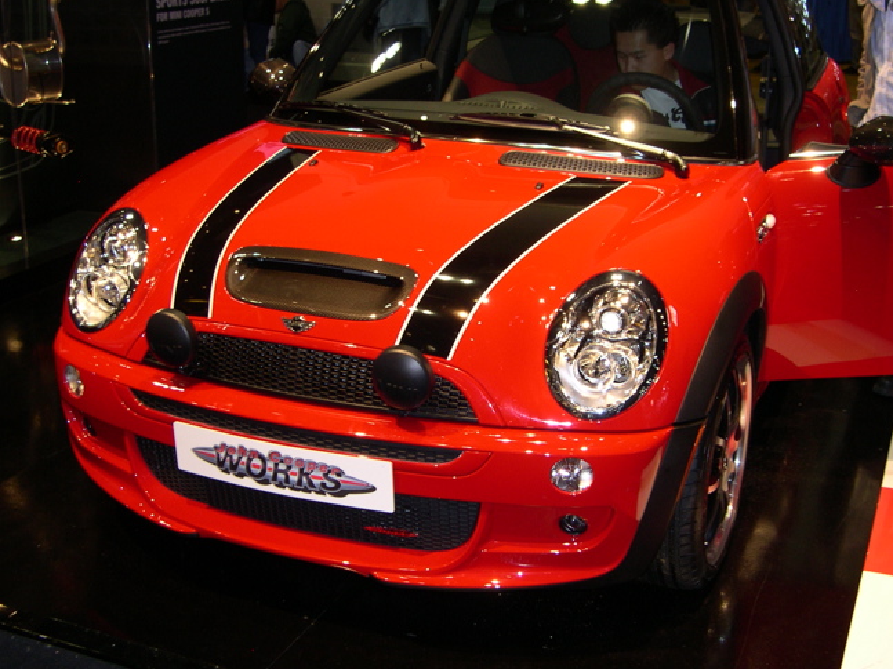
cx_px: 475
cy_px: 299
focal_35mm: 47
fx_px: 1212
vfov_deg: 30.8
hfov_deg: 40.4
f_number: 2.8
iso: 100
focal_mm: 8
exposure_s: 1/30
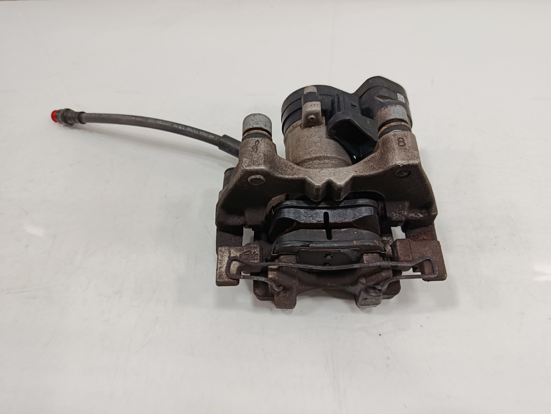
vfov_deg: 56.8
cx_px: 276
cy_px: 207
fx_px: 382
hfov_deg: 71.6
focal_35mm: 24
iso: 980
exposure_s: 1/100
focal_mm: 5.24
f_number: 1.7
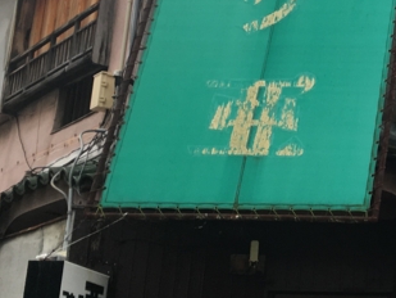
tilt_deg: +16.8
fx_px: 1099
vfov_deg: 15.4
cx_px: 523
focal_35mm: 96
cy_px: 107
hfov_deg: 18.9
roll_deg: -1.4
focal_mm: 4.15
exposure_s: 1/120
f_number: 2.2
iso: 25
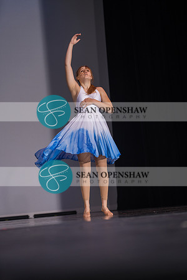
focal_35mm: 85
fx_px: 662
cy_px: 140
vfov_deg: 23.9
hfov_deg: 16.1
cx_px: 94
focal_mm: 85
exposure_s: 1/500
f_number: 2.8
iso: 400
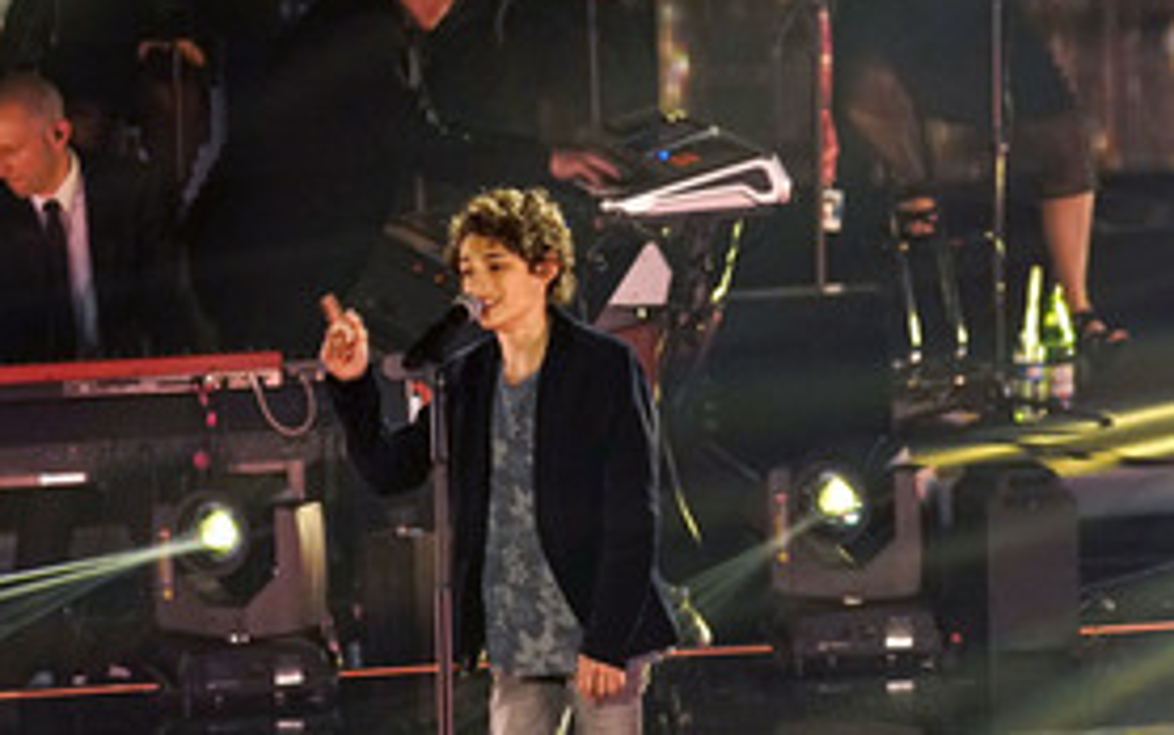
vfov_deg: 4.0
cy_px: 608
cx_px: 509
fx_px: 10563
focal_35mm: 330
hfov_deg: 6.4
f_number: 4
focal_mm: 200
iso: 1600
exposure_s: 1/200
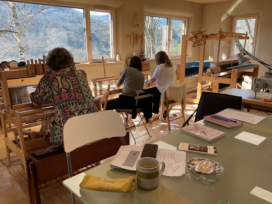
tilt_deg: -15.5
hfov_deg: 61.7
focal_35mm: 29
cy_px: 102
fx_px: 228
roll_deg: +0.0
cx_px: 136
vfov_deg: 48.2
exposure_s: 1/120
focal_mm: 3
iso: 25
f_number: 1.8
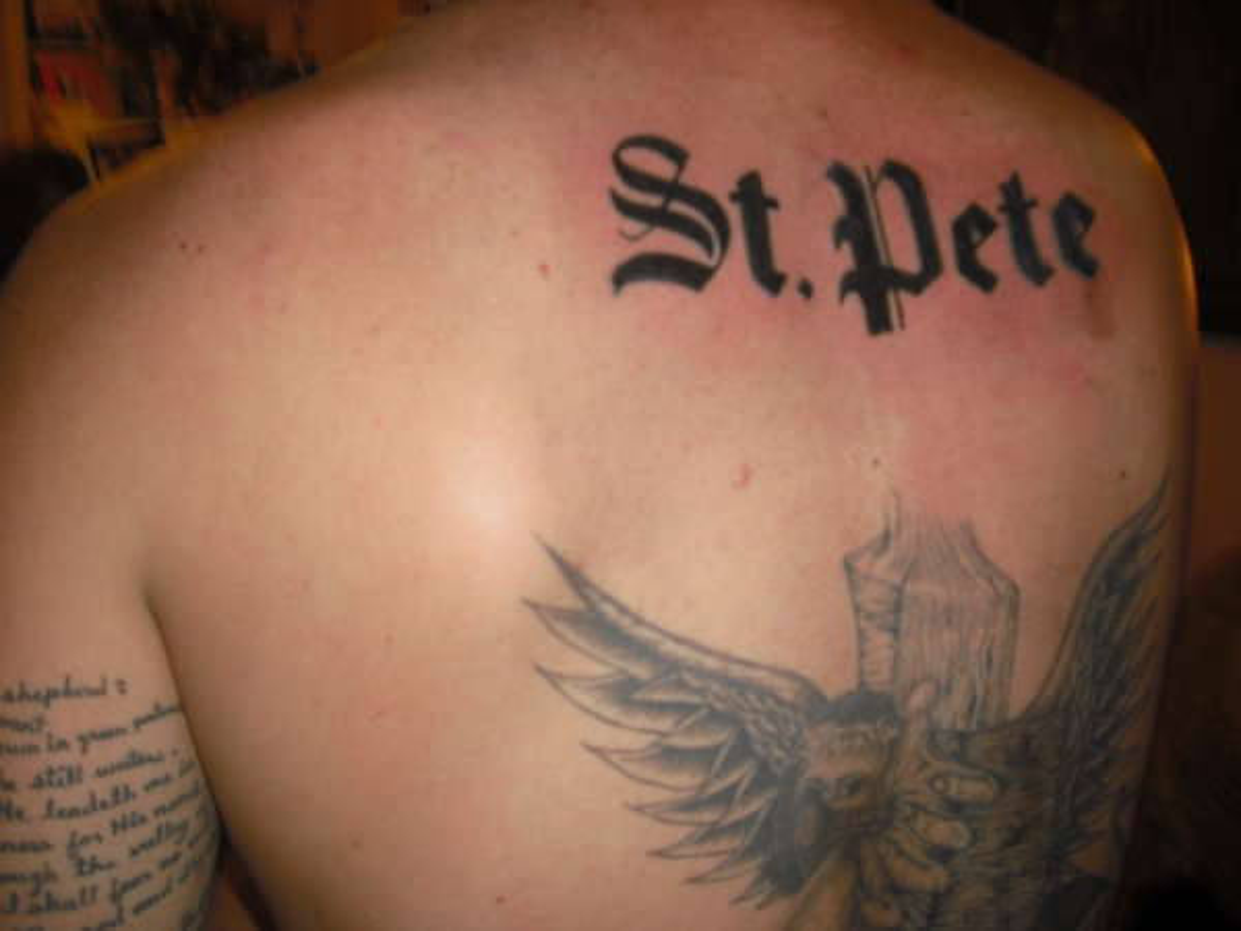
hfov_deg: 49.0
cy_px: 466
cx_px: 620
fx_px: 1362
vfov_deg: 37.7
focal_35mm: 38
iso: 64
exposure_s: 1/60
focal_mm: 6.2
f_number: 2.8
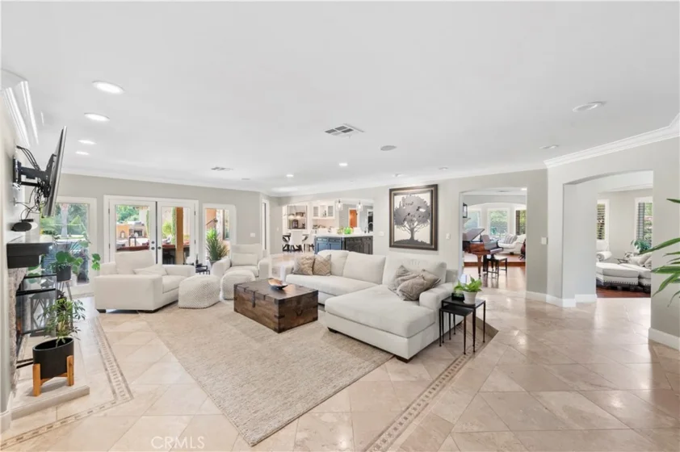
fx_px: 264
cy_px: 226
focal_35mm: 14
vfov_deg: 81.1
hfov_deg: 104.3
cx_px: 340
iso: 1000
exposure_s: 1/8
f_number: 8
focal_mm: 14
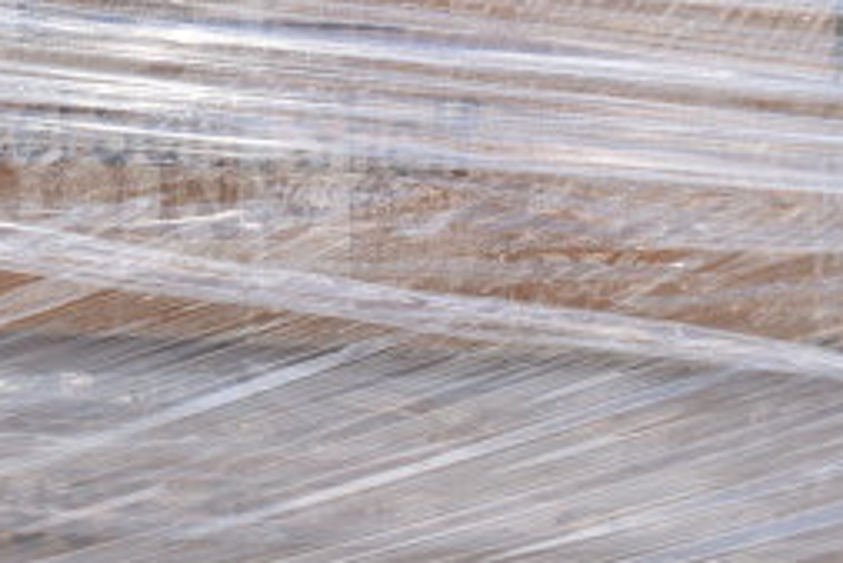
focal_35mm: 65
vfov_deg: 20.3
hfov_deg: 28.7
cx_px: -27
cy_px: 8
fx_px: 1523
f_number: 6.3
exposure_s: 1/400
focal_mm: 18
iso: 200
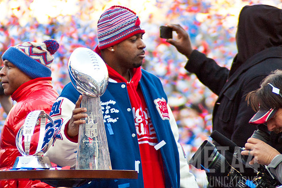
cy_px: 68
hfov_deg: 5.3
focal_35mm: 389
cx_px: 79
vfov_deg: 3.5
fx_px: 3045
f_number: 4.8
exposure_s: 1/320
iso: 320
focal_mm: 170
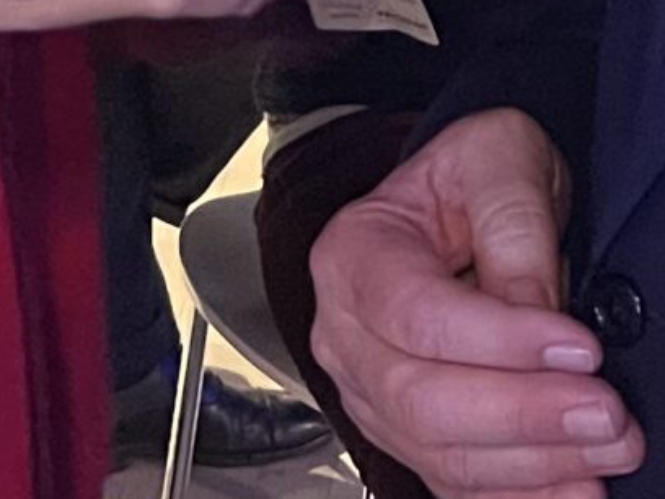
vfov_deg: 8.4
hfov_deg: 12.6
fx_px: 3016
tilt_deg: -6.8
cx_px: 223
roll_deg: +0.3
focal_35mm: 157
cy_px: -825
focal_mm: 5.1
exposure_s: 1/25
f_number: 1.6
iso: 640
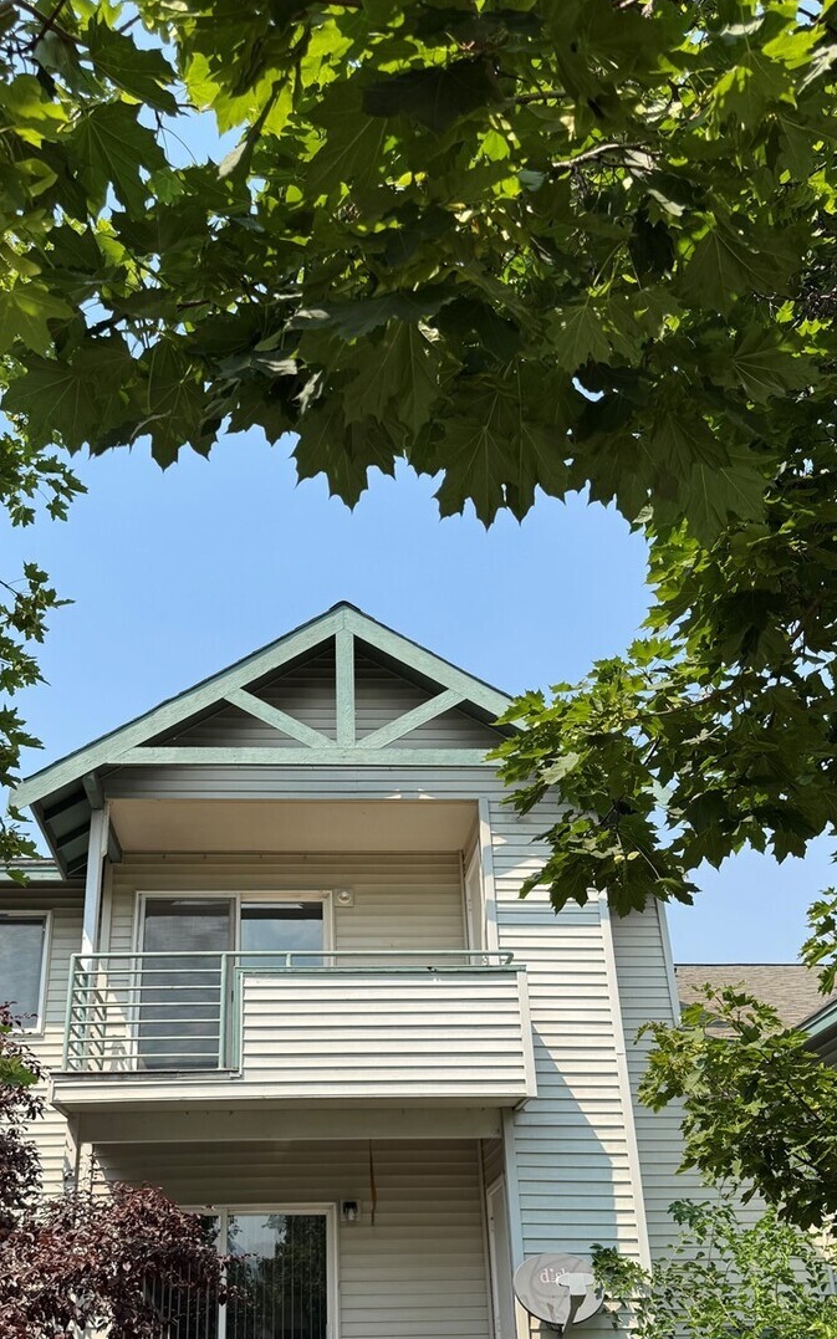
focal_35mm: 34
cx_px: 335
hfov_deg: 37.1
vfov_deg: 56.0
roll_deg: +0.7
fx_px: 1241
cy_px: 842
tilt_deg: +25.0
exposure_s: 1/3247
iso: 80
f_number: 1.78
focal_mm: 6.76
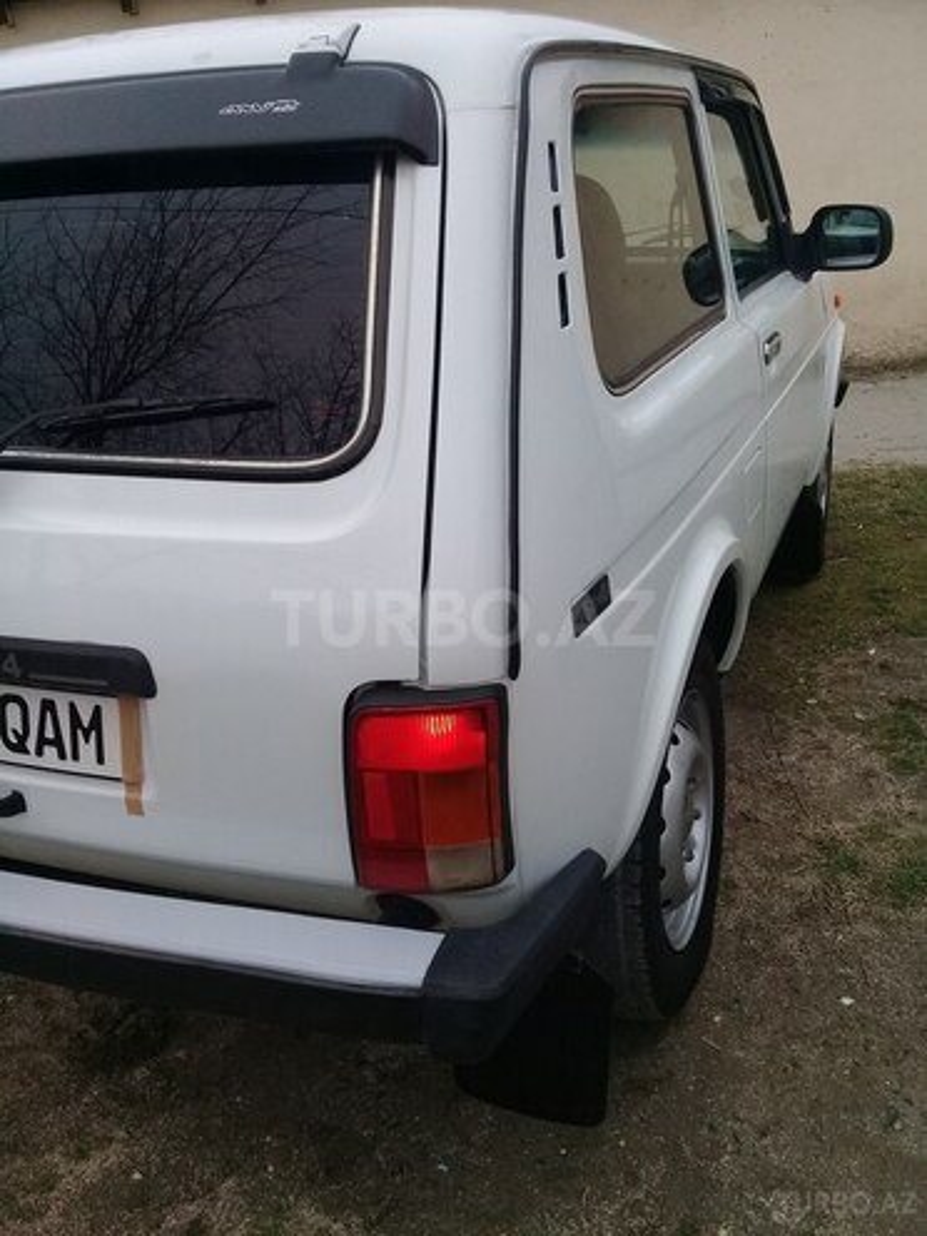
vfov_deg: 58.4
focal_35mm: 31
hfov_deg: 45.4
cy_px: 618
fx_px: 1107
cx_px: 464
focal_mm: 3.3
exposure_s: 1/100
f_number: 2.2
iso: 64
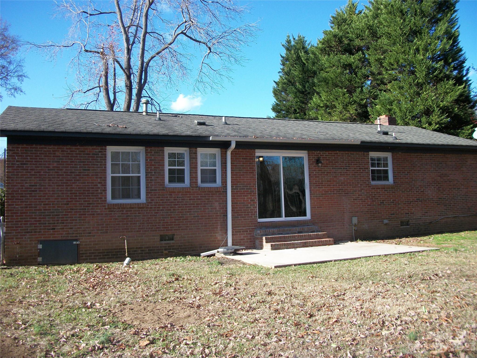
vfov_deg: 44.2
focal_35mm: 32
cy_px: 179
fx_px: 441
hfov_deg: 56.8
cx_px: 238
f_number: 2.9
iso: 80
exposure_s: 1/640
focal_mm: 5.7
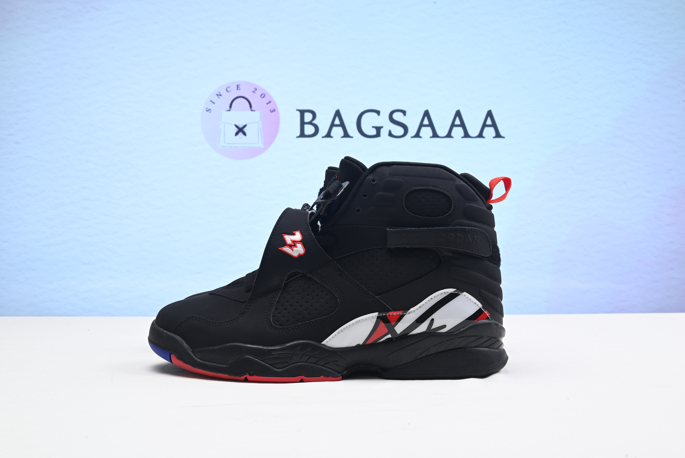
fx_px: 723
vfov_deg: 35.1
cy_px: 229
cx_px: 342
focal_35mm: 38
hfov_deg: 50.7
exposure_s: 1/2
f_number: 16
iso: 100
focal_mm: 38
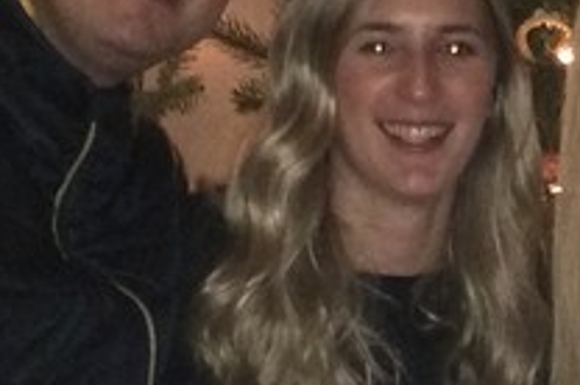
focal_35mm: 186
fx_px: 2992
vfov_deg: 7.3
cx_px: 970
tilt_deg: -3.0
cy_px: 430
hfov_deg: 10.5
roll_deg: -3.2
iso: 320
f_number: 2.2
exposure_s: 1/17
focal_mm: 4.15
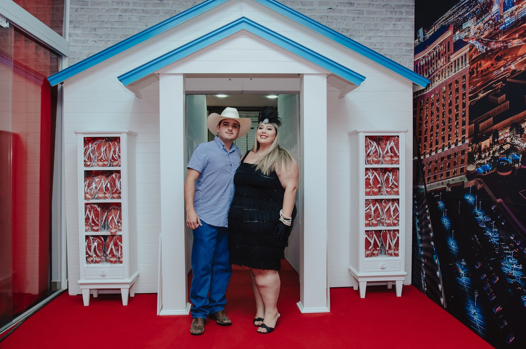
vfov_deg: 46.7
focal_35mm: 28
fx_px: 404
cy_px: 174
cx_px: 263
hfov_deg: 66.2
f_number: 2.8
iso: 500
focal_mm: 18
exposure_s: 1/50
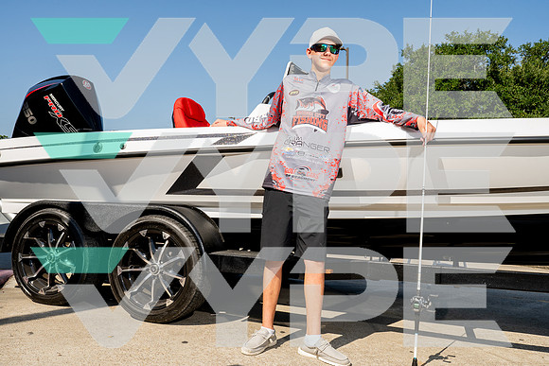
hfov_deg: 58.7
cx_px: 274
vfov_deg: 41.1
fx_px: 488
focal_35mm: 32
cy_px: 183
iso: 250
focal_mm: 32
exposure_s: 1/250
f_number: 11
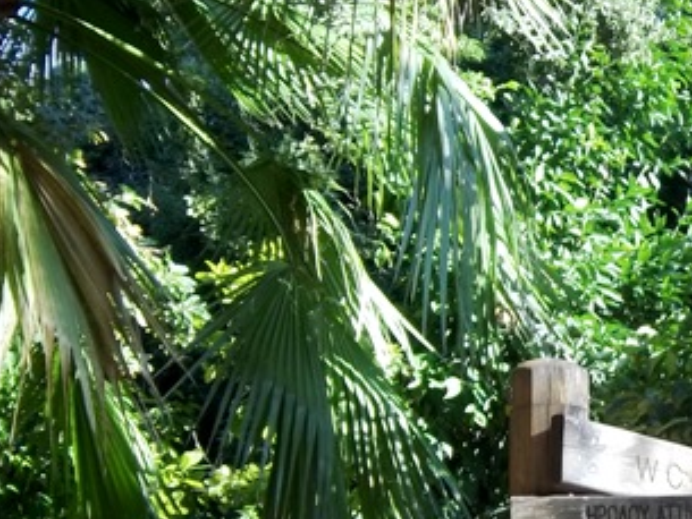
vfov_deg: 16.6
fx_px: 1760
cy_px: 469
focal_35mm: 88
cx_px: 785
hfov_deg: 21.0
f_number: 3.86
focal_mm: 6.17
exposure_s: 1/100
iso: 64
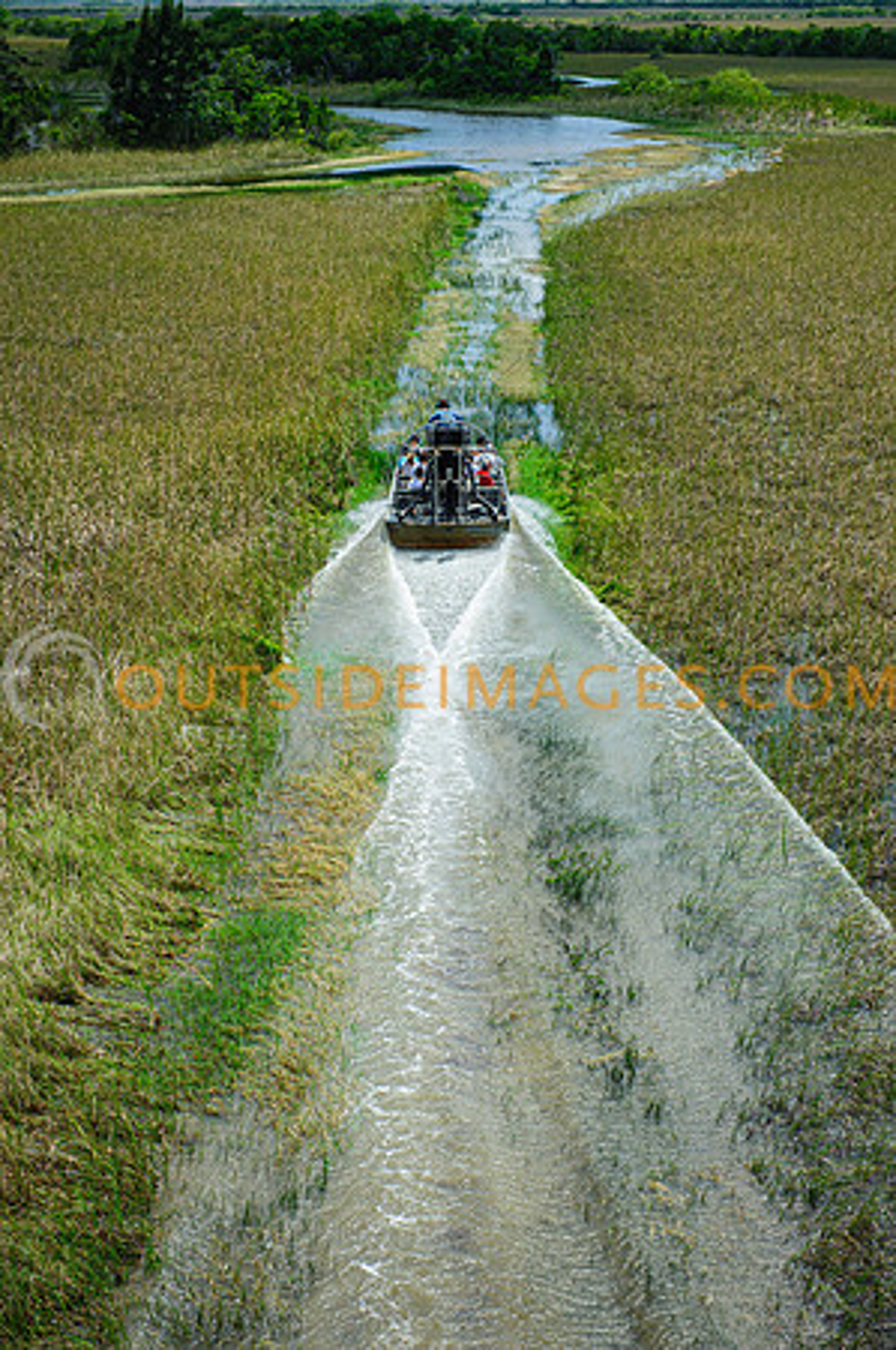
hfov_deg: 19.4
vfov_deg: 28.9
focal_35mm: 70
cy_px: 675
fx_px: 2619
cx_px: 448
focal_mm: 70
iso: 250
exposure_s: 1/2500
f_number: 4
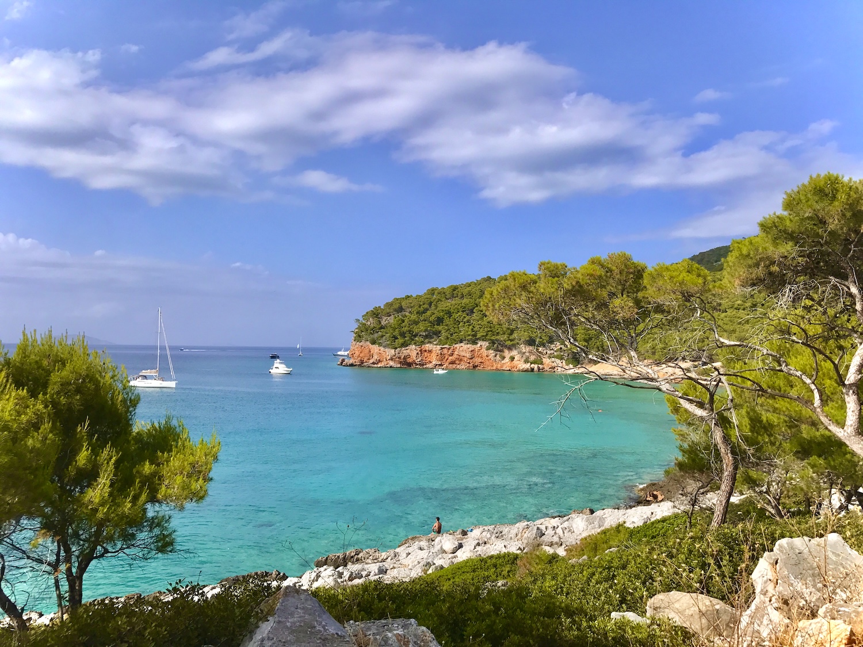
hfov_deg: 63.4
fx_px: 698
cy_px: 324
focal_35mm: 28
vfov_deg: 49.7
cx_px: 432
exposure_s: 1/3195
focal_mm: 3.99
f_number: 1.8
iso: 20
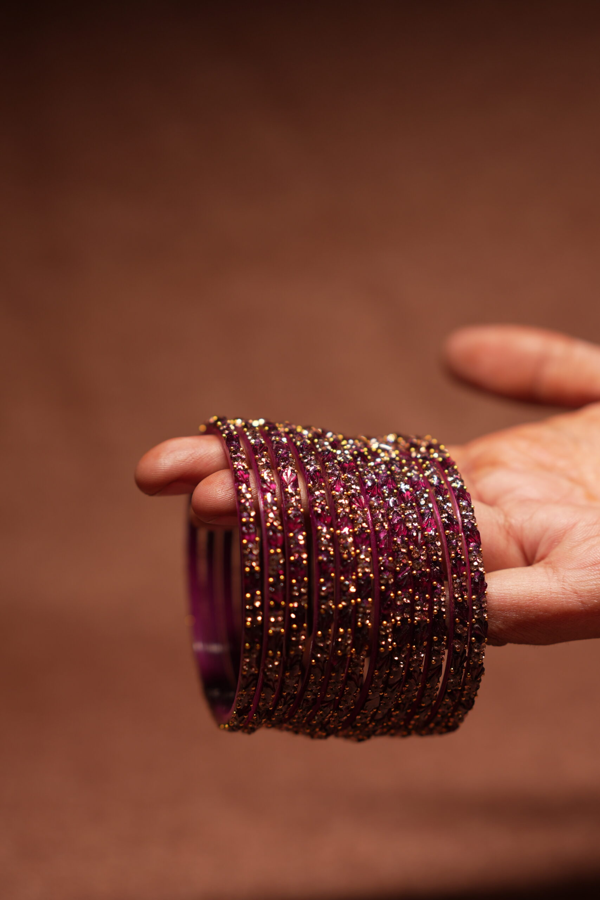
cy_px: 450
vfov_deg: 38.2
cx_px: 300
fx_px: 1300
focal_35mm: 52
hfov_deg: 26.0
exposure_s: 1/125
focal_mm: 35
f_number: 2
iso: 125
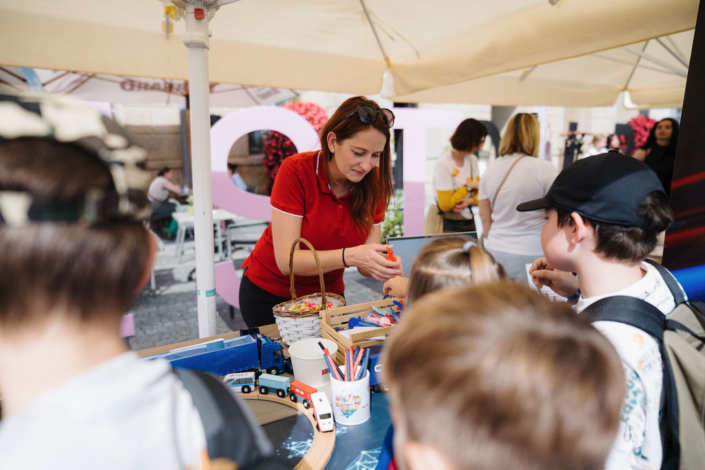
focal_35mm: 24
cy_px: 235
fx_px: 470
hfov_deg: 73.7
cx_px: 352
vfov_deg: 53.1
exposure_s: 1/1600
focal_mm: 24
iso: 100
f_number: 2
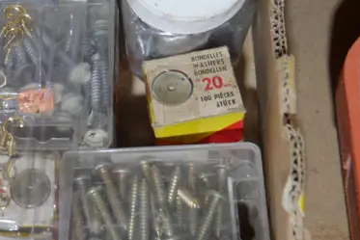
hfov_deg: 23.9
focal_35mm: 80
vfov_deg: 17.1
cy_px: 93
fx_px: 800
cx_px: -23
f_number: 3.5
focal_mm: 14
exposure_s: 1/60
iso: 500
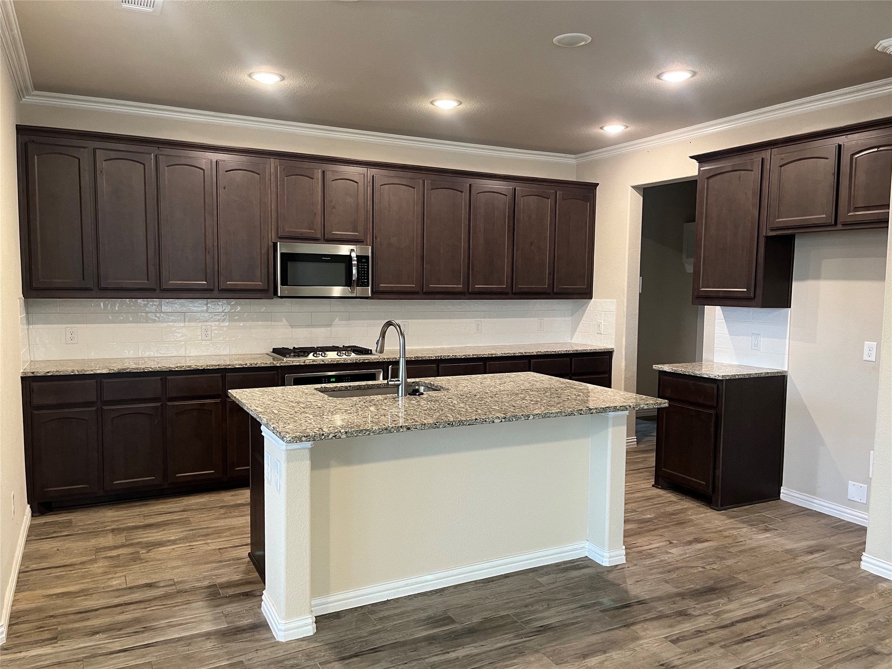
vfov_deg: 53.1
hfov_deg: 67.3
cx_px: 446
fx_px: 670
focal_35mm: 26
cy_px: 334
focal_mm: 5.1
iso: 200
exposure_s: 1/60
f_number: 1.6
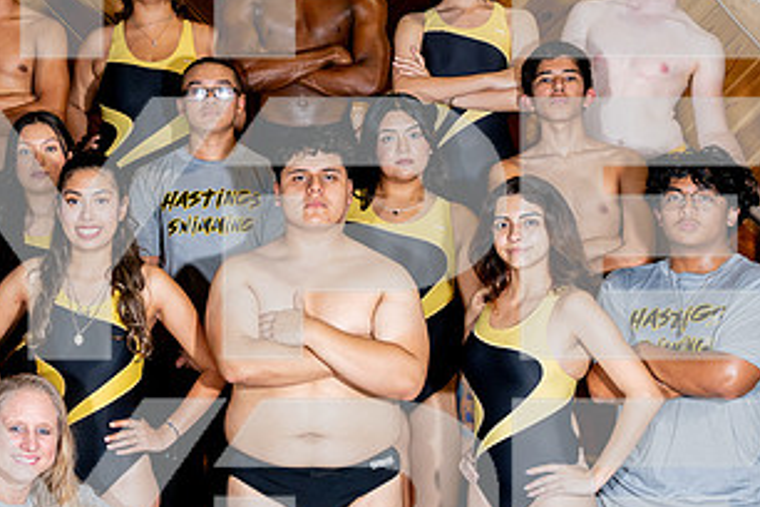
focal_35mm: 72
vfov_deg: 18.9
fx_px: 1520
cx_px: 174
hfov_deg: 27.6
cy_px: 230
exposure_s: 1/125
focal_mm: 38
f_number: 7.1
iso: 400
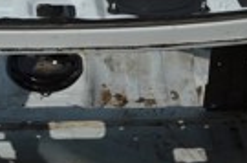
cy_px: 80
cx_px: 37
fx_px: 1169
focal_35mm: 171
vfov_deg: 8.0
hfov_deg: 12.0
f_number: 8
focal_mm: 24
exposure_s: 1/1250
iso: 100
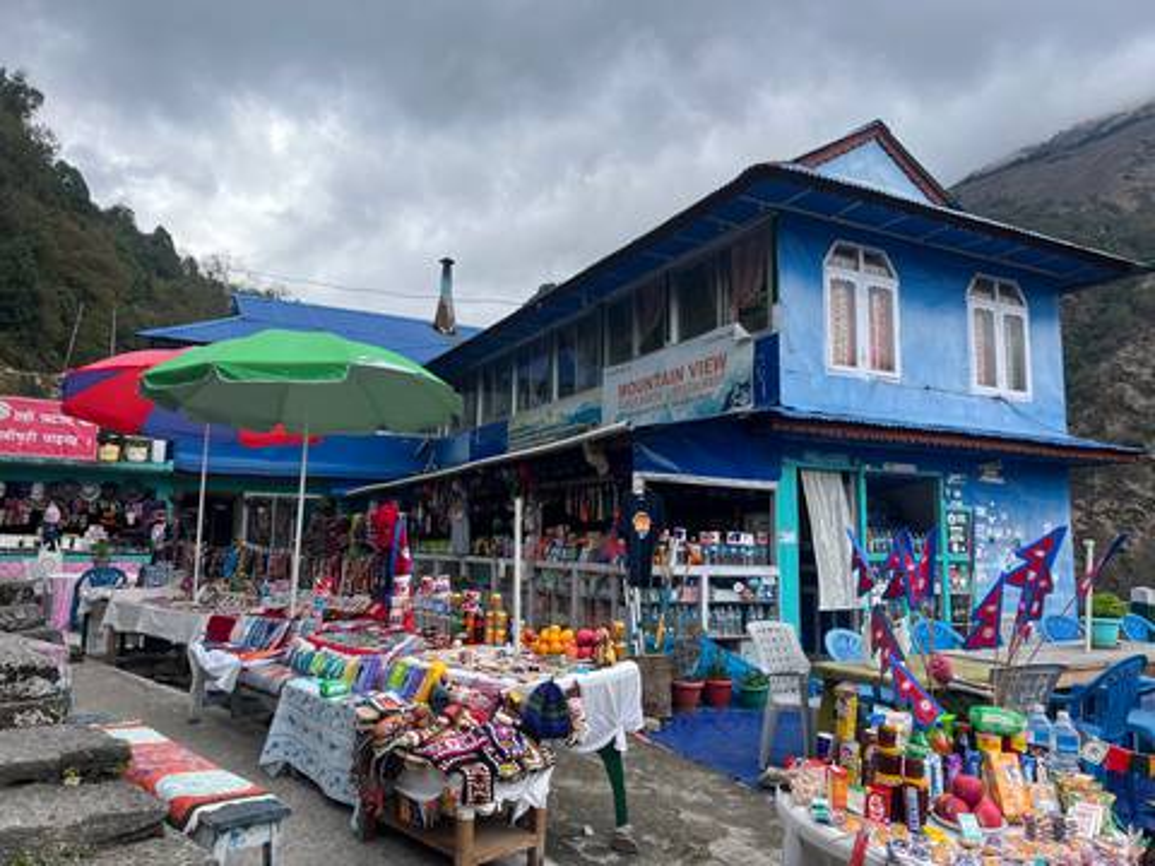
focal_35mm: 26
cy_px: 433
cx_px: 578
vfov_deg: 53.1
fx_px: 868
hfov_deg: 67.3
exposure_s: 1/2299
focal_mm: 5.7
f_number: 1.5
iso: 50
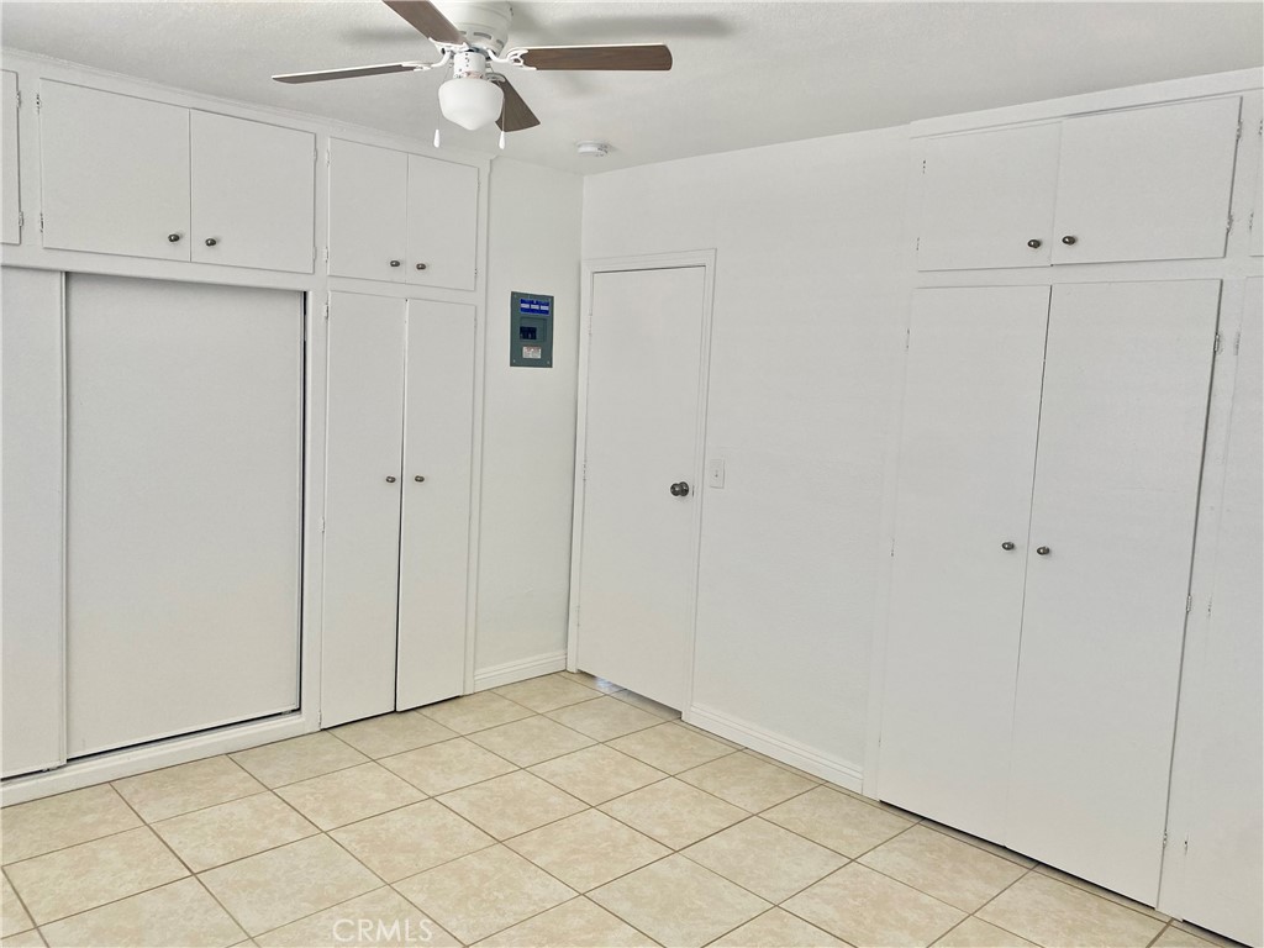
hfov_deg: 67.3
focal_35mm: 26
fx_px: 949
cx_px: 632
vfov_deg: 53.1
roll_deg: -3.0
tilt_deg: -4.2
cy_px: 474
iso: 80
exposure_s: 1/121
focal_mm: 4.25
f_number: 1.8
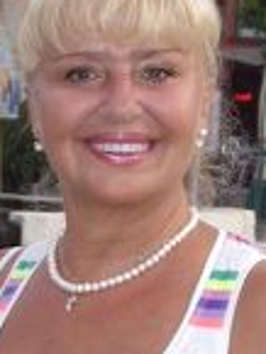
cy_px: 388
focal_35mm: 269
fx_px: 2752
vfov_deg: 7.3
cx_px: 105
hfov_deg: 5.5
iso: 200
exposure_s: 1/80
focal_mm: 13.7
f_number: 3.8
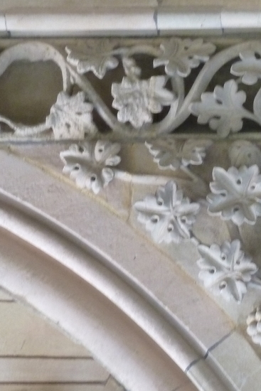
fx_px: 1924
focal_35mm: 177
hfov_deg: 7.7
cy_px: 276
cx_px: 364
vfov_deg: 11.6
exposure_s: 1/10
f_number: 4.2
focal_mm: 12.8
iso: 400
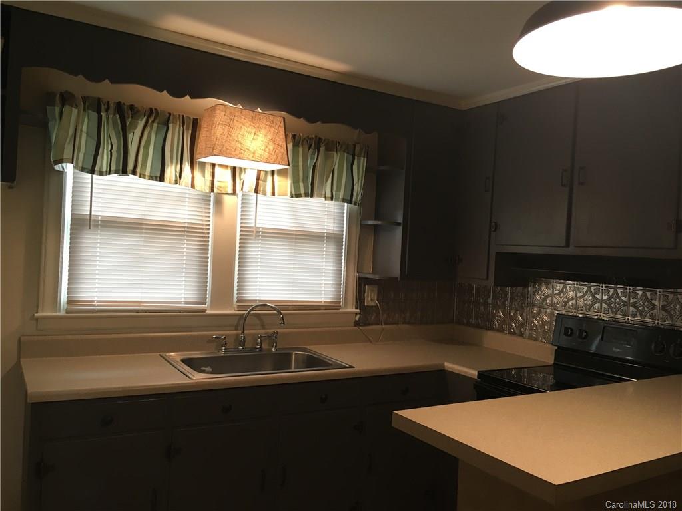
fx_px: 571
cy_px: 256
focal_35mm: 29
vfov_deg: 48.2
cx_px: 341
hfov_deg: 61.7
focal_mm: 4.15
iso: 64
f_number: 2.2
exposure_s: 1/30
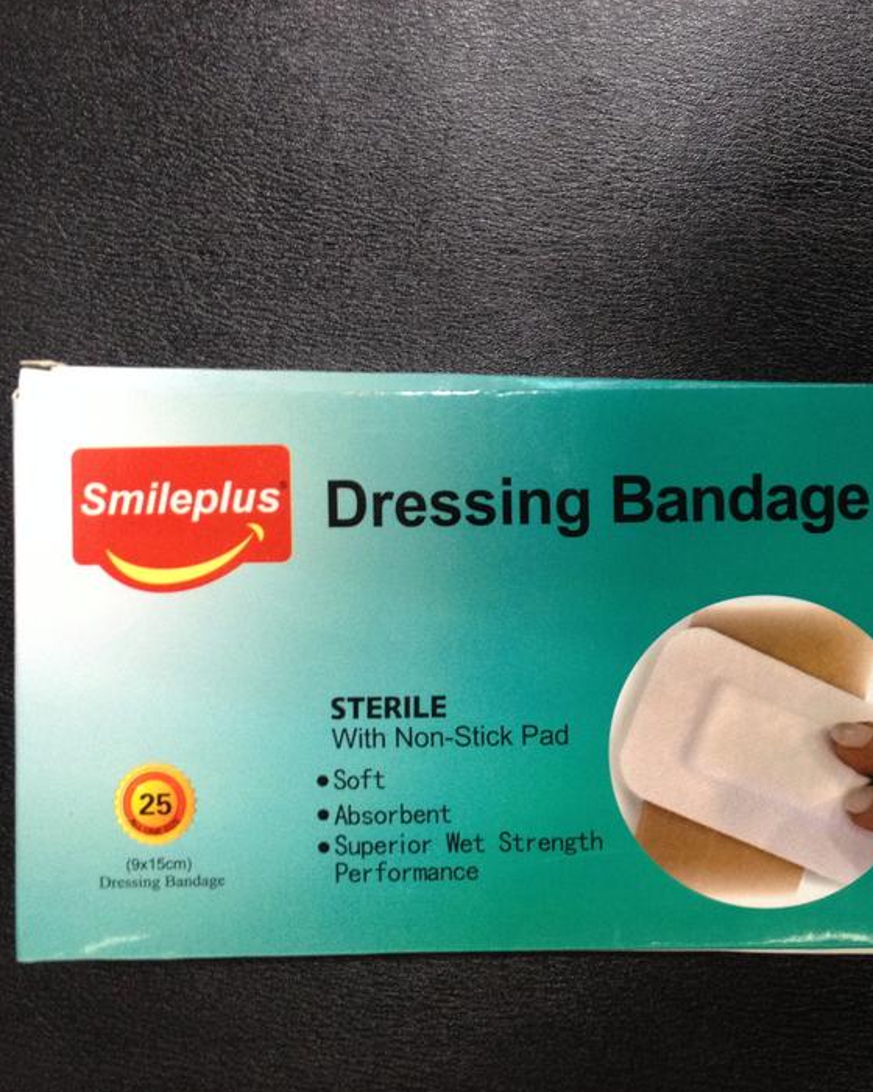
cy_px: 590
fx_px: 1615
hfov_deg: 30.1
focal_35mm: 50
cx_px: 561
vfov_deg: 37.3
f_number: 2.4
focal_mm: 4.28
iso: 200
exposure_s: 1/20
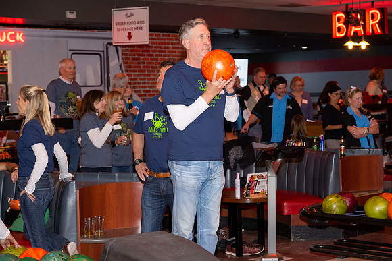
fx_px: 806
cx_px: 196
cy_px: 130
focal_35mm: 74
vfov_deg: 18.4
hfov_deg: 27.3
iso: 2000
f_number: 5.6
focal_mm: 74
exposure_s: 1/100
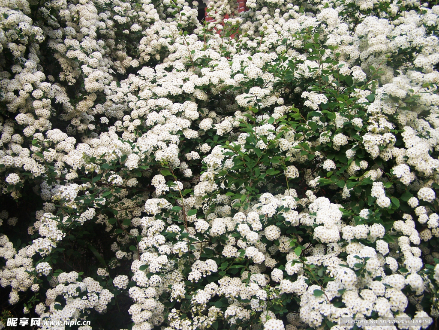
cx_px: 220
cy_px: 165
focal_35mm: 38
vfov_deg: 37.7
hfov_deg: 49.0
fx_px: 482
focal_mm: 6.3
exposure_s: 1/250
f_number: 2.8
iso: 80
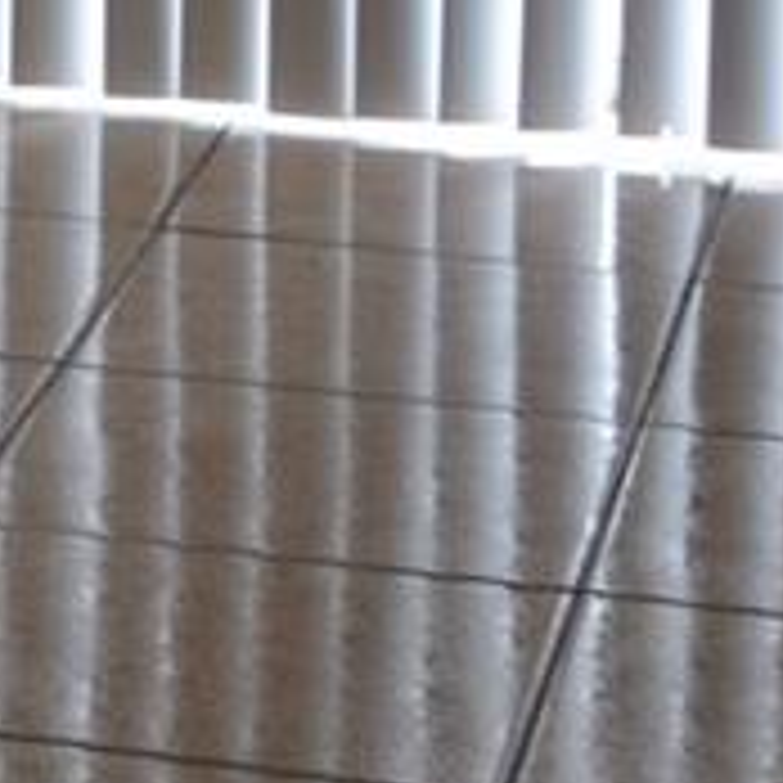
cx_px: -1620
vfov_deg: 7.8
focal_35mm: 211
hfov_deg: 7.3
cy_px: -1001
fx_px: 5400
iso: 400
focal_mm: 18
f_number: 4.5
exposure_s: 1/80
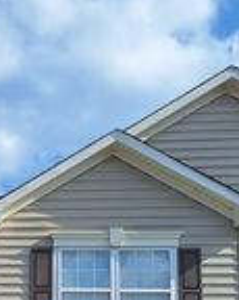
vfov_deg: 22.3
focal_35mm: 78
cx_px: -170
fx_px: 690
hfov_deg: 16.8
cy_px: 372
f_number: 1.8
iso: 40
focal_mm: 5.54
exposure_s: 1/3390
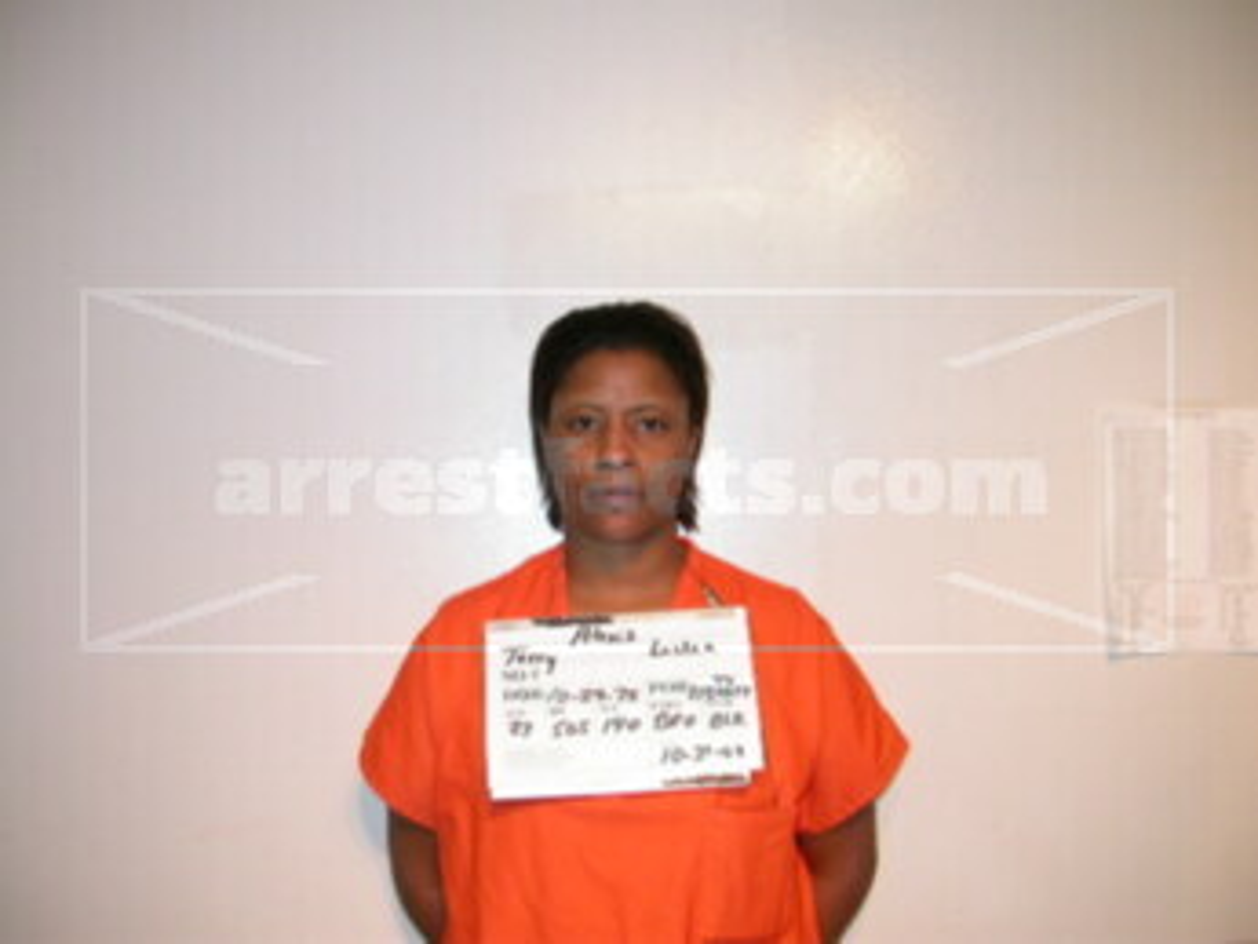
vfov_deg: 37.7
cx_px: 629
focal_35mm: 38
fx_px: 1381
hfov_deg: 49.0
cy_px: 472
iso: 100
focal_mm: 7.85
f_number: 3
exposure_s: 1/57.2
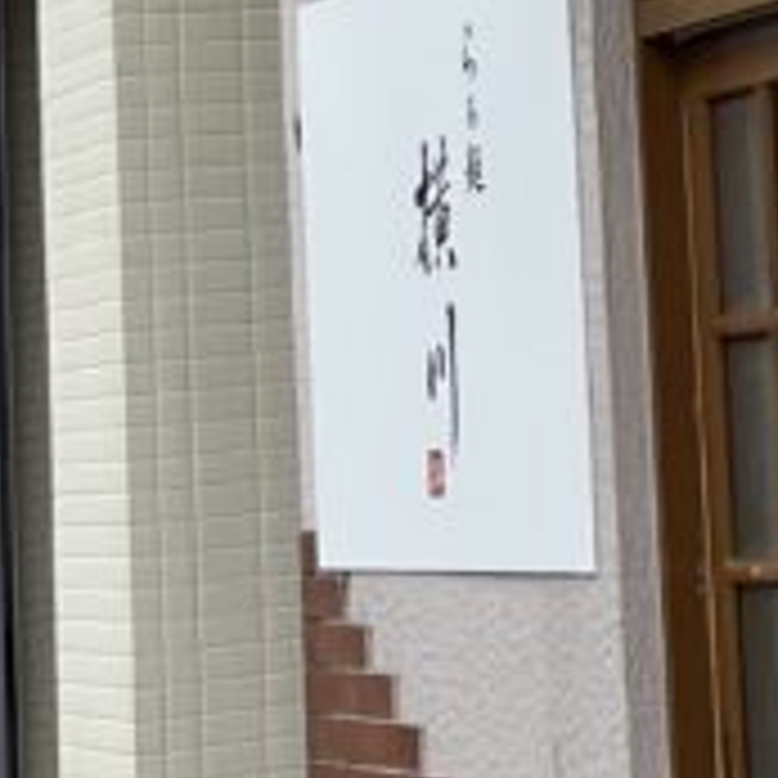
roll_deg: +6.1
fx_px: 4323
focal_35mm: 170
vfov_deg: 9.9
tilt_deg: +8.5
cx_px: 1538
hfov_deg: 9.6
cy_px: -513
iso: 50
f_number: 1.6
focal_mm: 5.1
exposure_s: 1/777
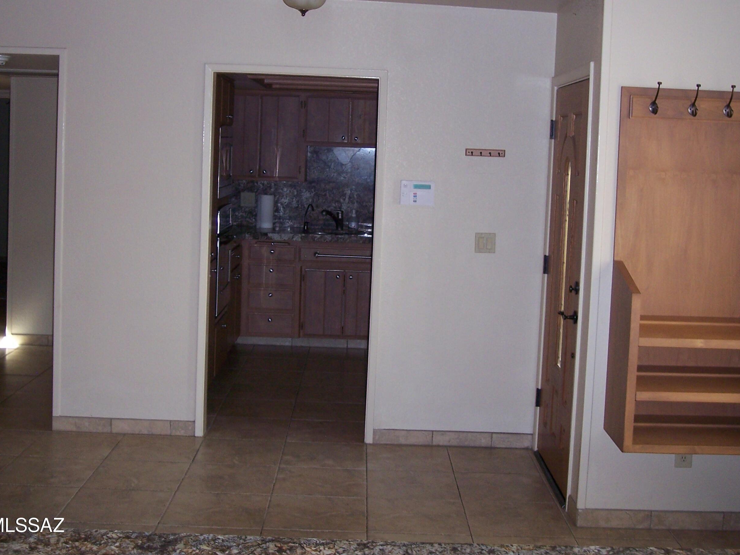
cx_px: 380
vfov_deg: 30.2
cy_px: 215
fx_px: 1026
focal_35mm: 48
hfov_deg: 39.7
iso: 140
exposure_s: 1/60
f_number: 2.8
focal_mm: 8
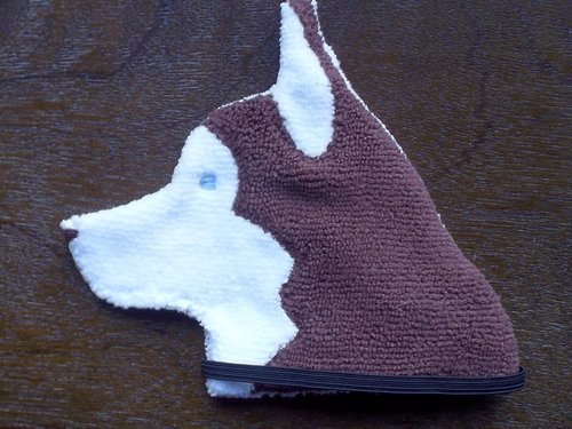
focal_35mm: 29
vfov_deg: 48.2
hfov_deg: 61.7
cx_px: 286
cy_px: 214
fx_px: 479
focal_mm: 4.1
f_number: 3.3
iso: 80
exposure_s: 1/40
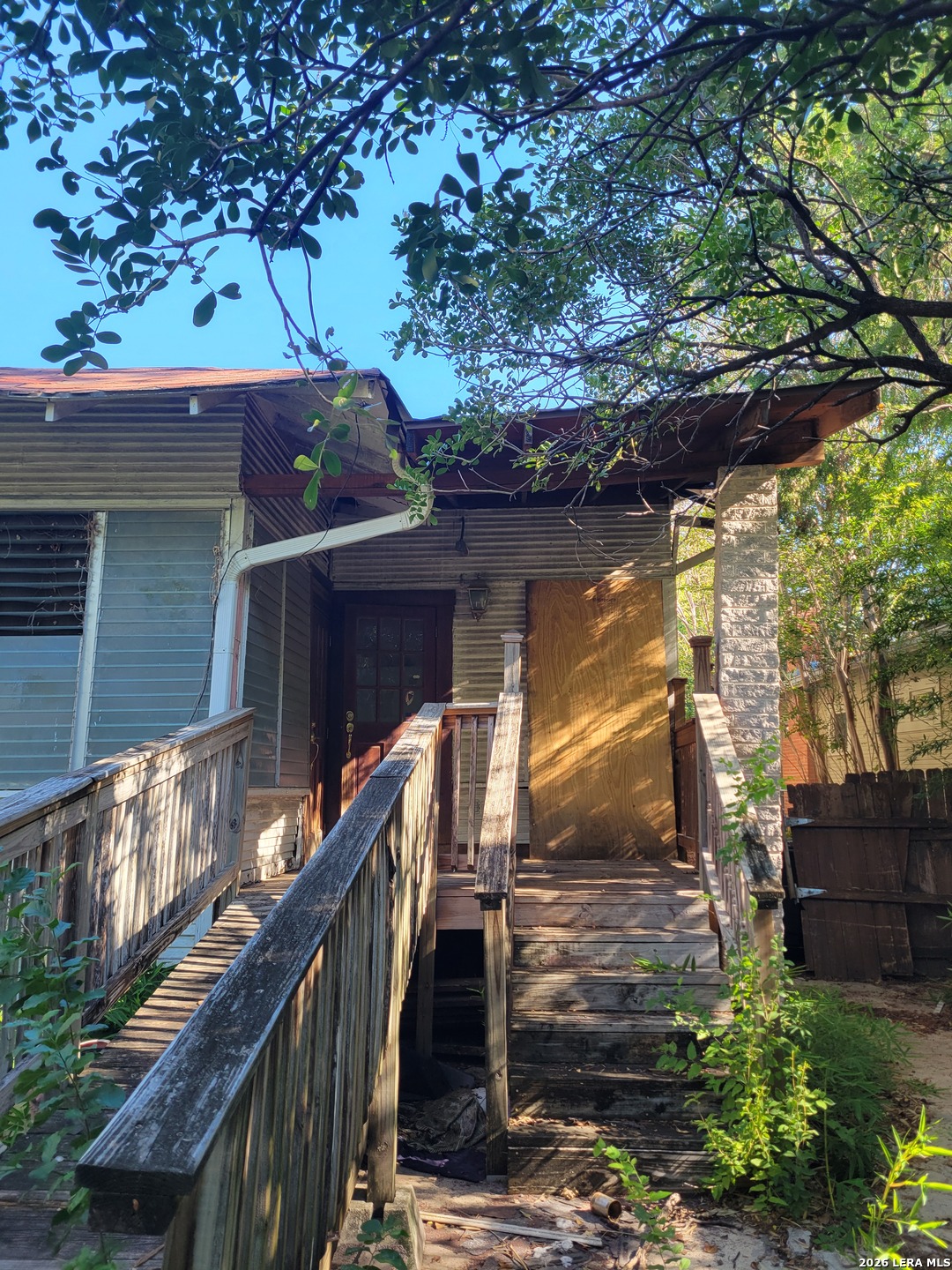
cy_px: 635
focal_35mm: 26
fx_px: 953
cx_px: 476
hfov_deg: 53.1
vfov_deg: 67.3
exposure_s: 1/164
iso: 40
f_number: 1.8
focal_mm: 5.4
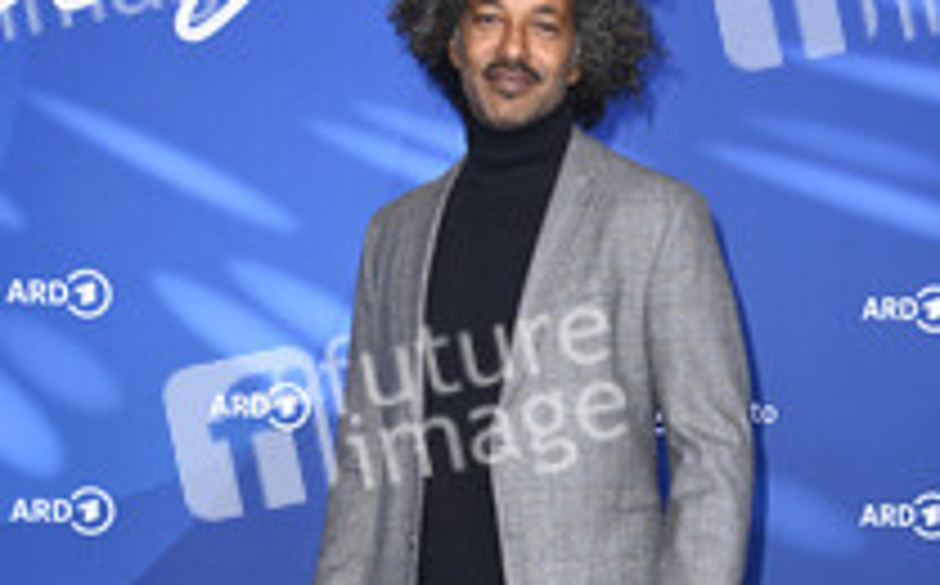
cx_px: 526
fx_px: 3096
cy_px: 639
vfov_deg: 10.7
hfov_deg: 17.3
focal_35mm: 121
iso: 1250
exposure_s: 1/250
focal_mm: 62
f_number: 5.6
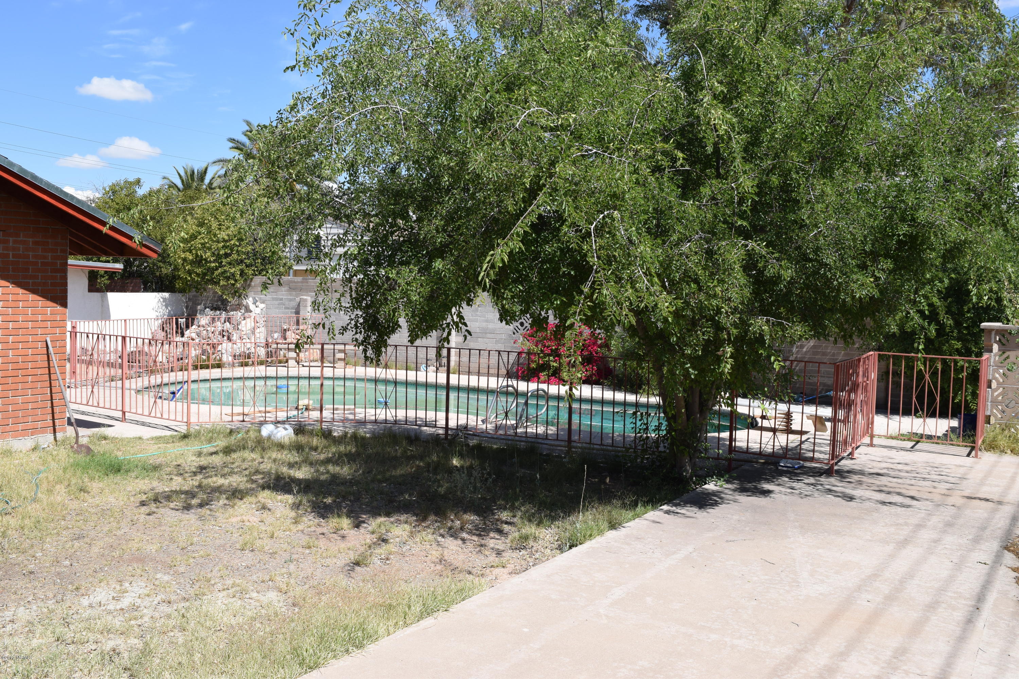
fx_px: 934
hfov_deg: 57.2
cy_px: 340
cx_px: 510
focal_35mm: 33
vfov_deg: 40.0
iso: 200
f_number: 10
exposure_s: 1/400
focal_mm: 22
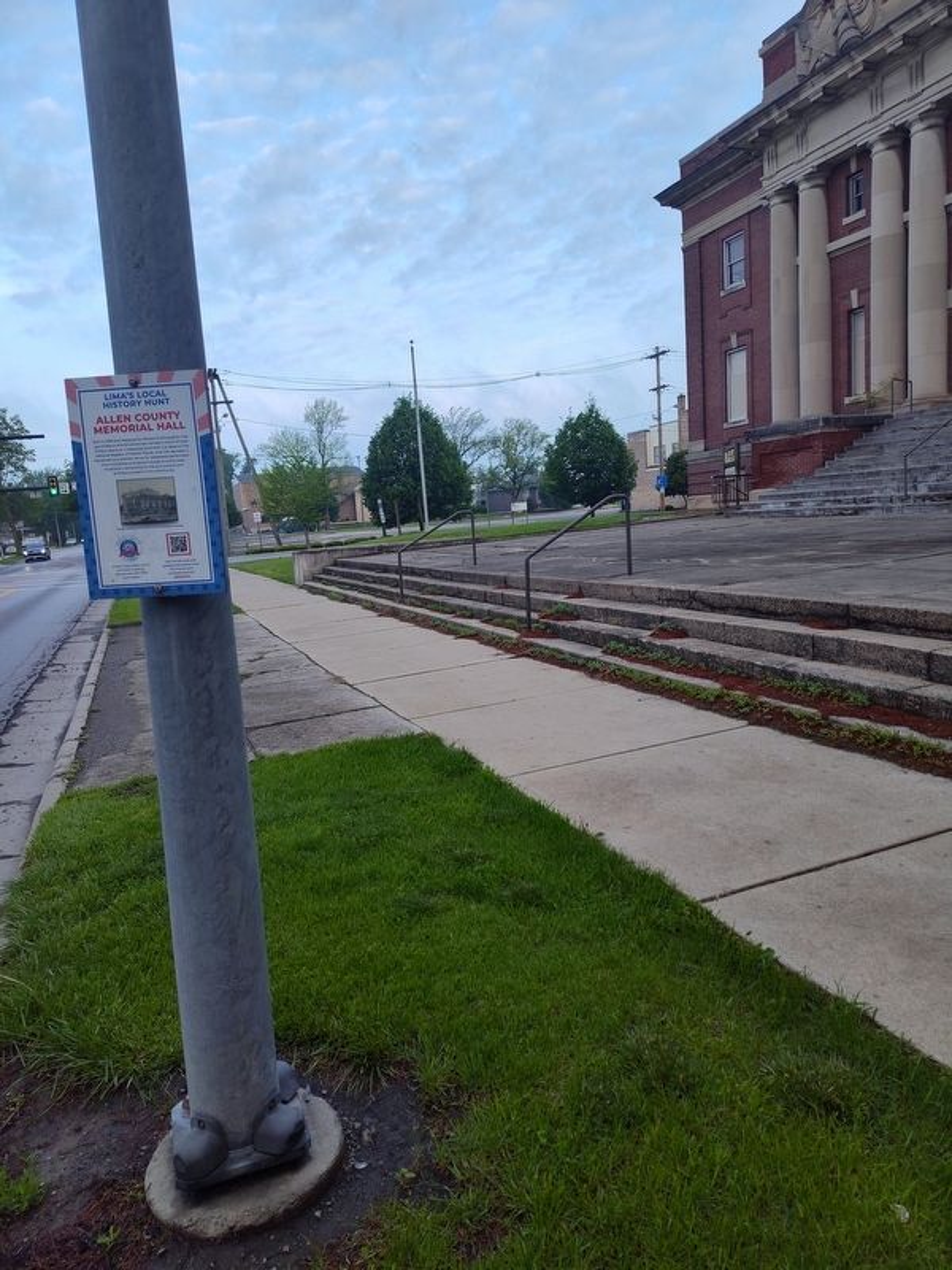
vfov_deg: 73.9
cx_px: 476
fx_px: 843
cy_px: 635
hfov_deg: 58.9
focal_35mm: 23
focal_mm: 5.56
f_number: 1.8
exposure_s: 1/200
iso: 129
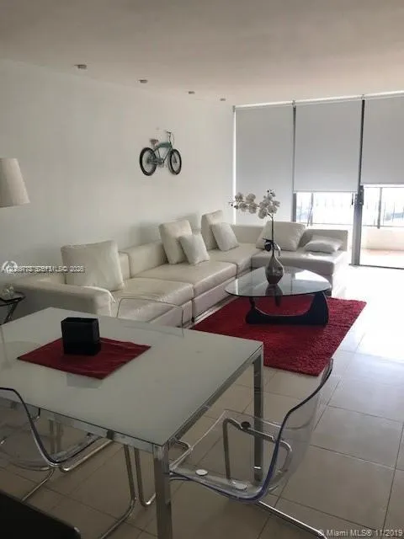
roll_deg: +0.3
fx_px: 436
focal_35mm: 28
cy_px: 270
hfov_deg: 49.7
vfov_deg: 63.4
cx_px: 202
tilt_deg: -12.8
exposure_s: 1/120
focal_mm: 3.99
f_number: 1.8
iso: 40
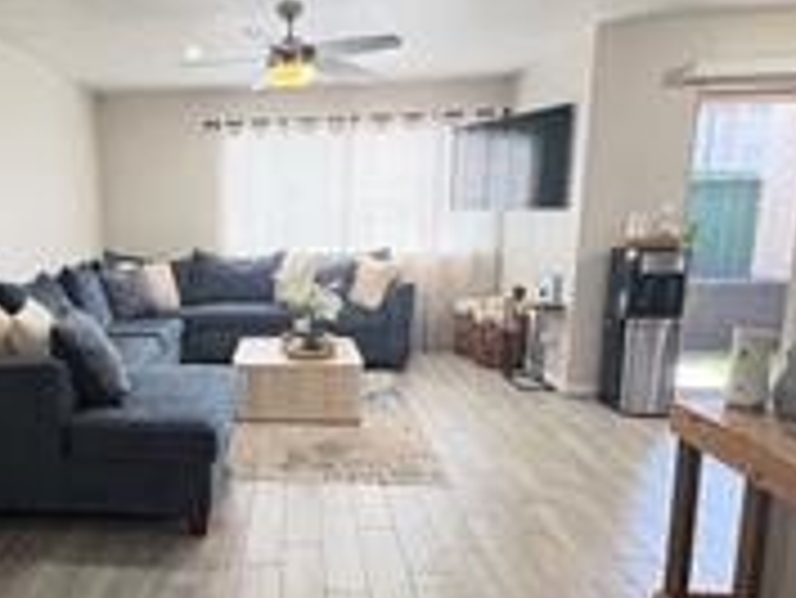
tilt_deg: -8.7
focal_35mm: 27
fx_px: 621
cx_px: 227
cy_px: 319
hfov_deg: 62.6
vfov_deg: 51.4
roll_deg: +1.7
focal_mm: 2.22
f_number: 2.2
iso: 320
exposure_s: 1/120
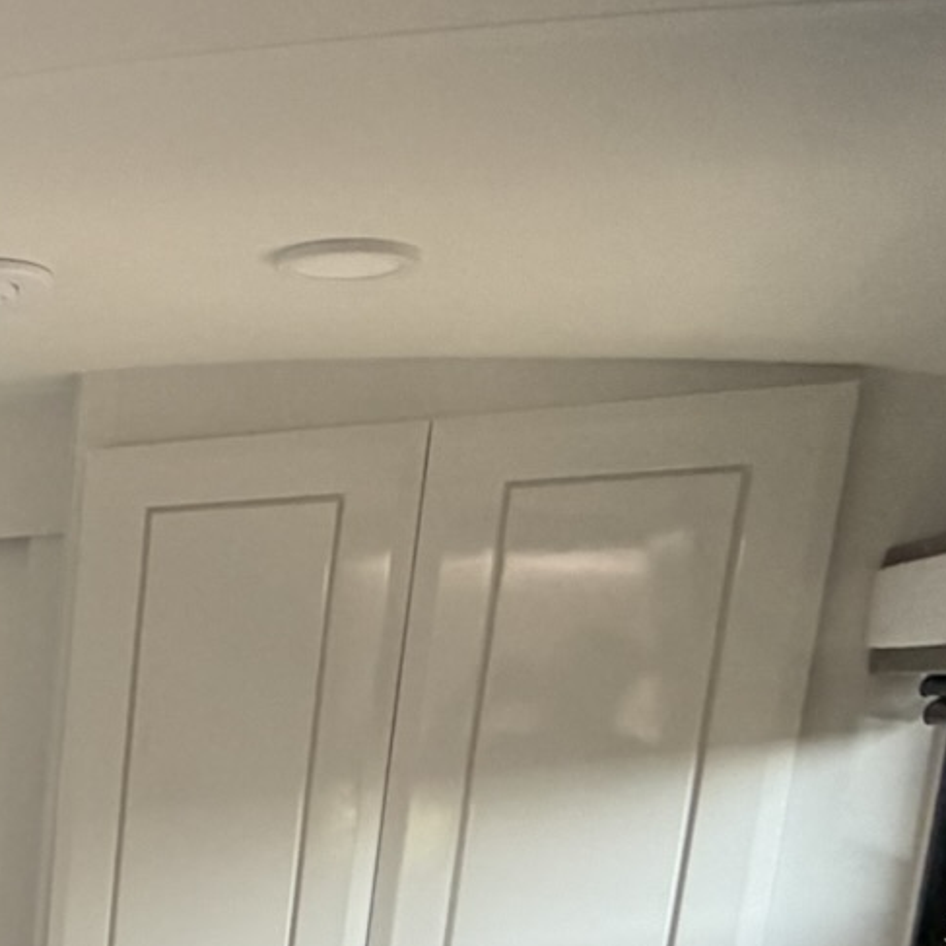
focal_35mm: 52
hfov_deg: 22.9
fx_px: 1608
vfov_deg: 29.6
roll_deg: +1.5
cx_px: -643
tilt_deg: -12.1
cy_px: 1037
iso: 250
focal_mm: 2.22
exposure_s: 1/121
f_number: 2.2
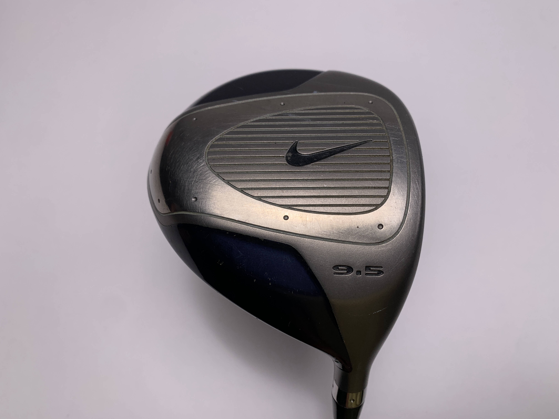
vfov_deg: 53.1
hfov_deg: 67.3
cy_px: 210
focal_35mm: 26
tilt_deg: -66.0
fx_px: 420
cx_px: 280
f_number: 1.8
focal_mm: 4.25
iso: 25
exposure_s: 1/627
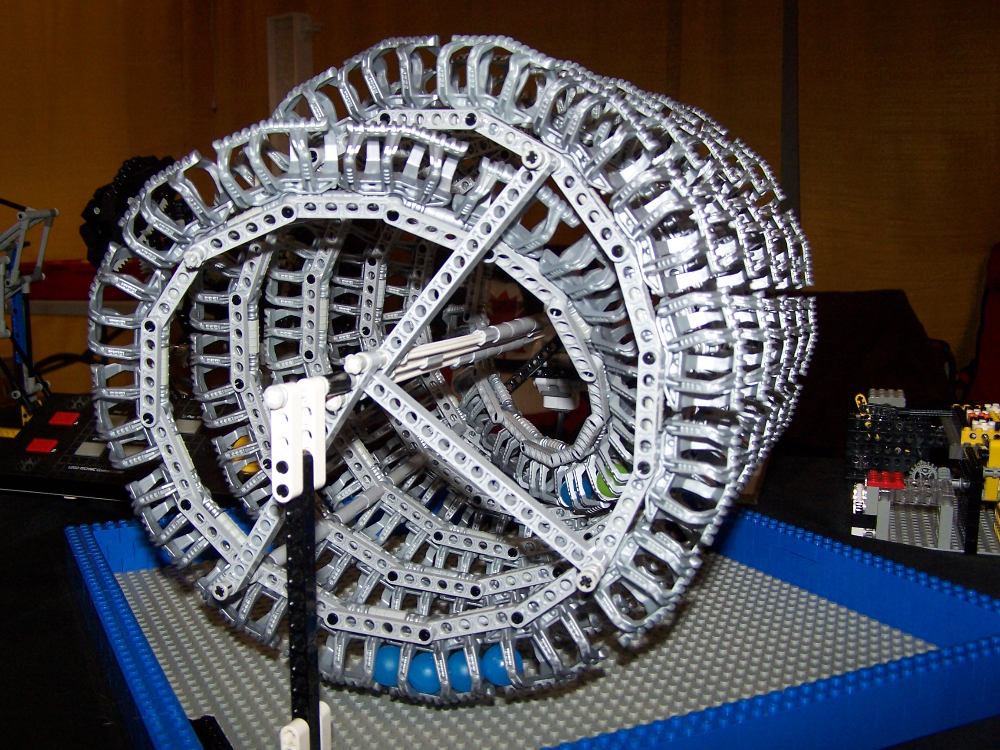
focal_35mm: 38
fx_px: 1098
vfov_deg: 37.7
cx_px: 500
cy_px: 375
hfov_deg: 49.0
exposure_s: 1/60
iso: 140
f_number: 2.8
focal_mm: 6.3
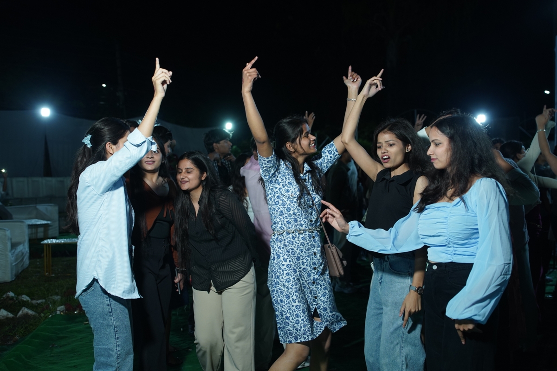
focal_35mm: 35
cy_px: 186
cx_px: 278
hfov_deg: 54.4
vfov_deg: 37.9
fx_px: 541
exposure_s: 1/160
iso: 1000
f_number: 3.5
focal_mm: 35
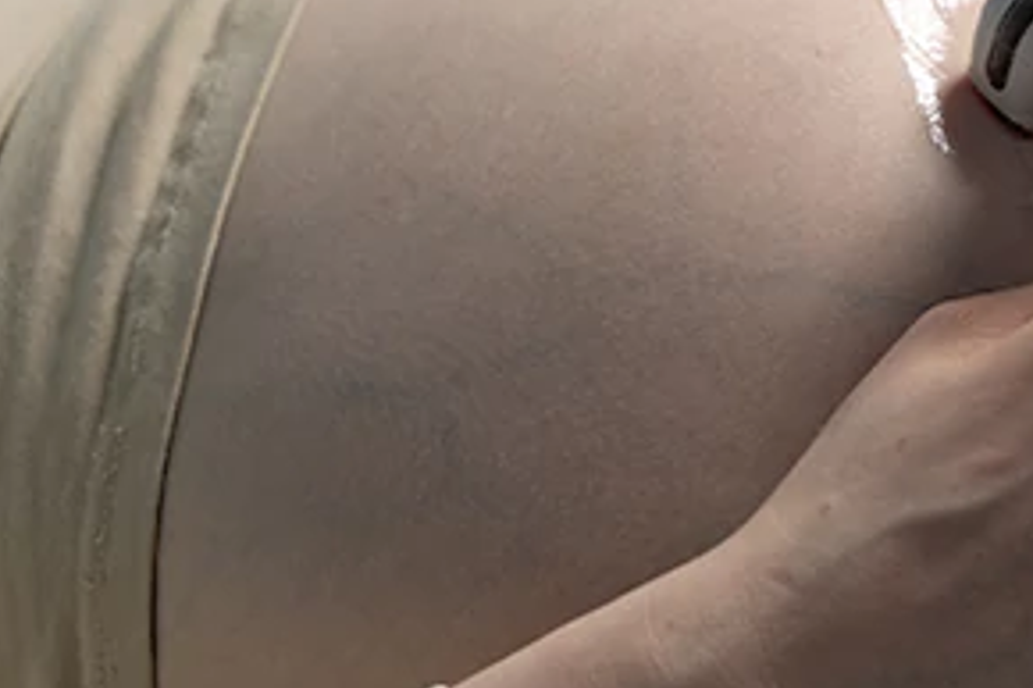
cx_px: 1222
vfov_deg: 8.1
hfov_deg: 11.9
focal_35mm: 169
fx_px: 4846
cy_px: 16
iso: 640
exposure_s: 1/100
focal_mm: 70
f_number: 3.5
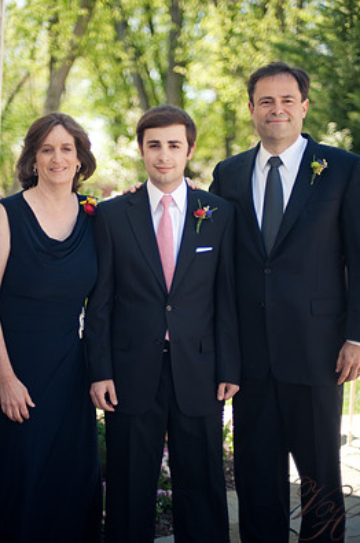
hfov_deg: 23.7
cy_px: 258
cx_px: 177
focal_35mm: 57
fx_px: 858
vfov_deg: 35.1
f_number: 1.4
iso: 200
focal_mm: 50
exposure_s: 1/1600
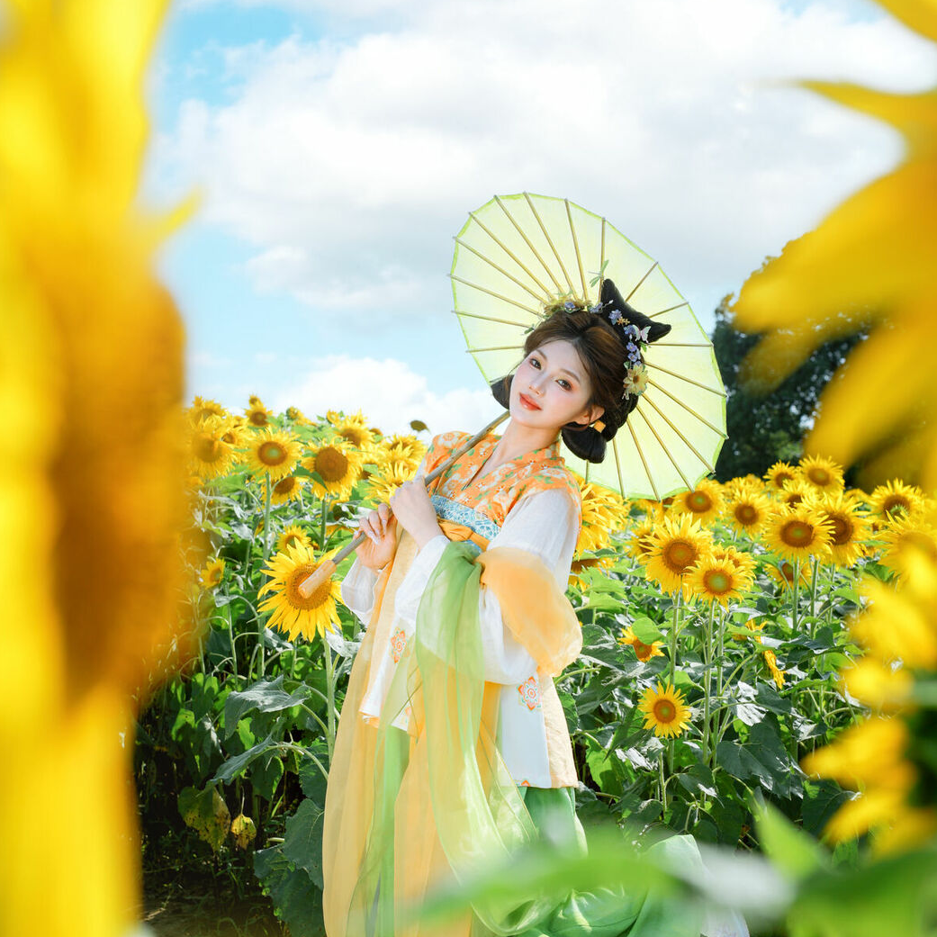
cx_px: 469
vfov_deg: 27.3
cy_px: 480
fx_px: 1929
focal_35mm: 63
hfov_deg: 27.3
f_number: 5
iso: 100
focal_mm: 50
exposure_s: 1/800
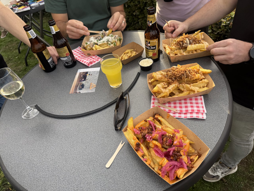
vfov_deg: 56.8
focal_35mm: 24
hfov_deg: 71.6
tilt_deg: -42.9
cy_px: 96
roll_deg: +7.9
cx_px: 127
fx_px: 176
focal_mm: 6.76
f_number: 1.78
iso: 80
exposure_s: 1/832
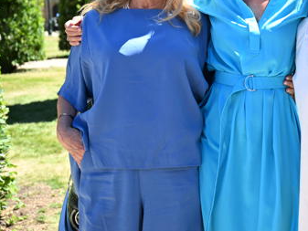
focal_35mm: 60
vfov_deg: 24.1
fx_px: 534
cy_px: 53
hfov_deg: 30.2
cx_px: 298
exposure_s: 1/1250
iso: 250
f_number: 2.8
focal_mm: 30.5
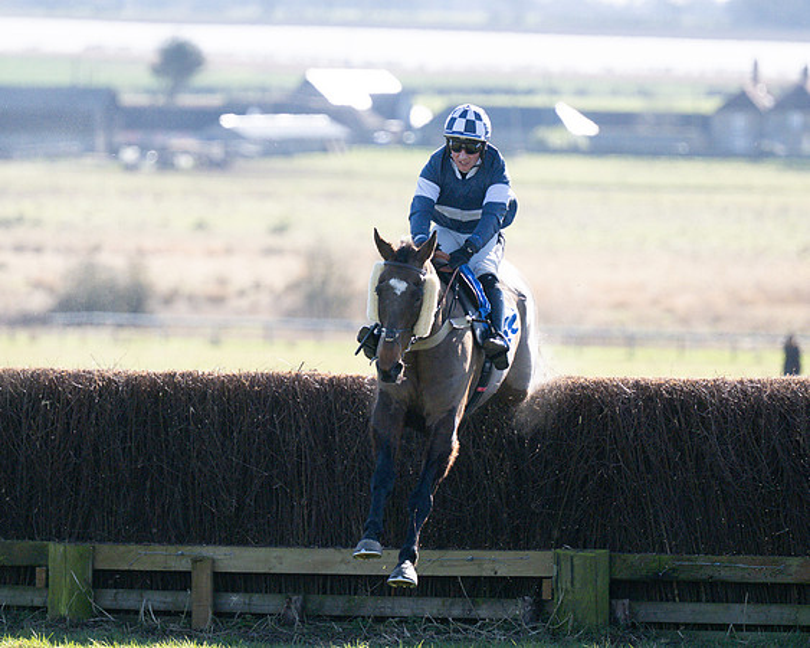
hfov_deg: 5.6
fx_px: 8331
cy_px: 267
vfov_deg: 4.5
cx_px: 423
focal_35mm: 348
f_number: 2.8
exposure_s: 1/6400
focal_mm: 175
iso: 400
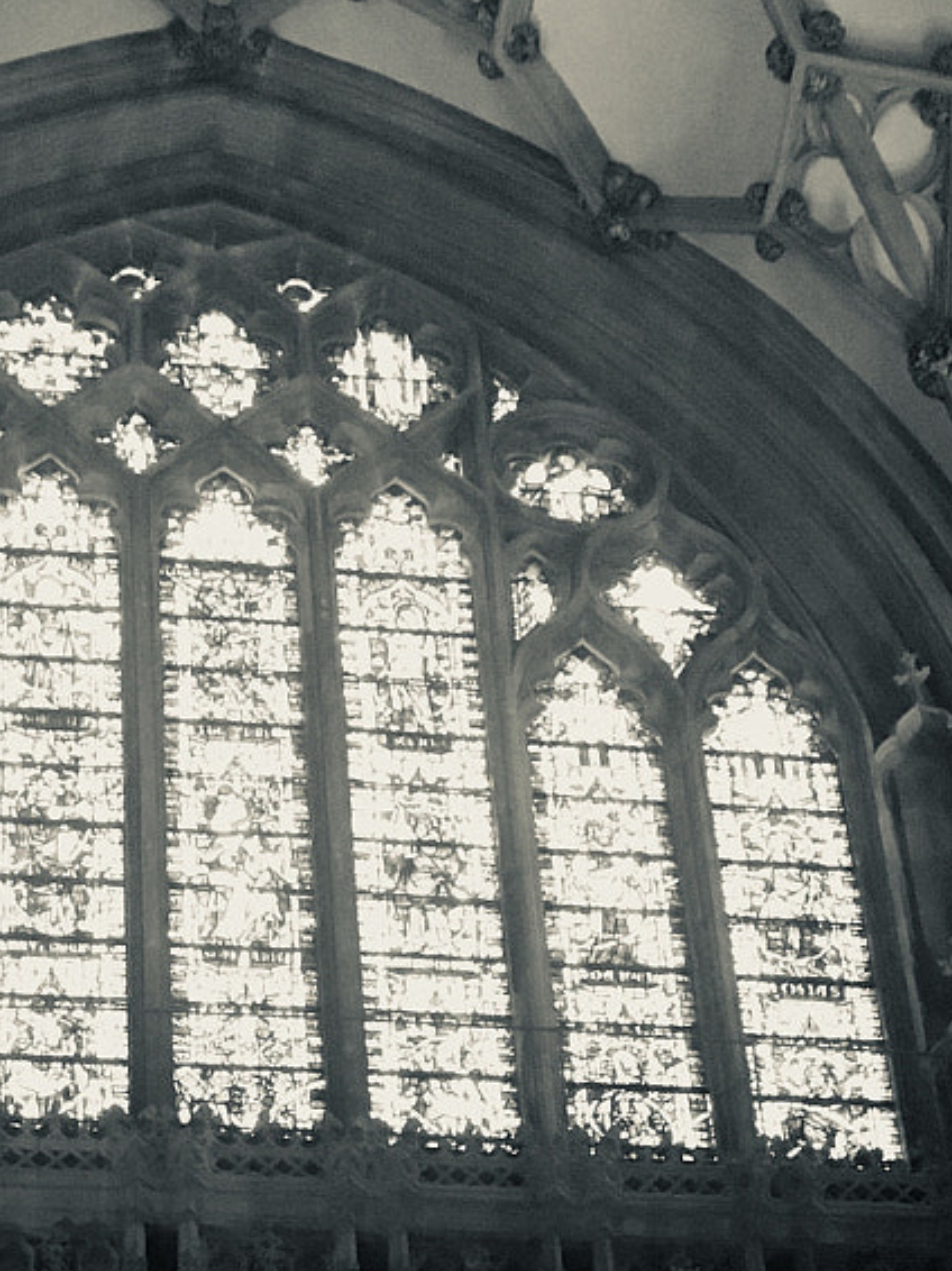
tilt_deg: +30.4
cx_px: 319
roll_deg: +3.1
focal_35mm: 82
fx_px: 3009
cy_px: 1772
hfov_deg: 17.9
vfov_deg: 21.0
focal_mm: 4.15
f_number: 2.2
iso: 200
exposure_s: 1/20
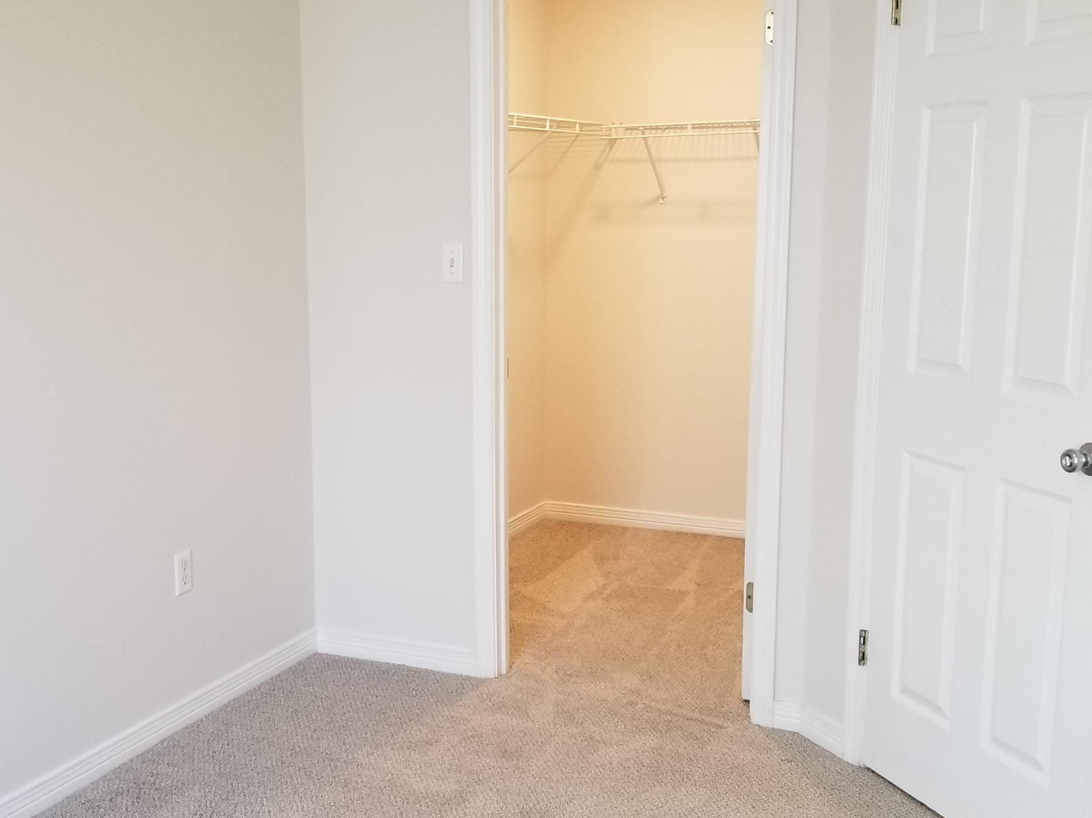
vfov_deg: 33.6
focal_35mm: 43
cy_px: 427
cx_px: 435
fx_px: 1356
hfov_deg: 43.6
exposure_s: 1/40
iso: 160
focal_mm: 4.3
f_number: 1.7
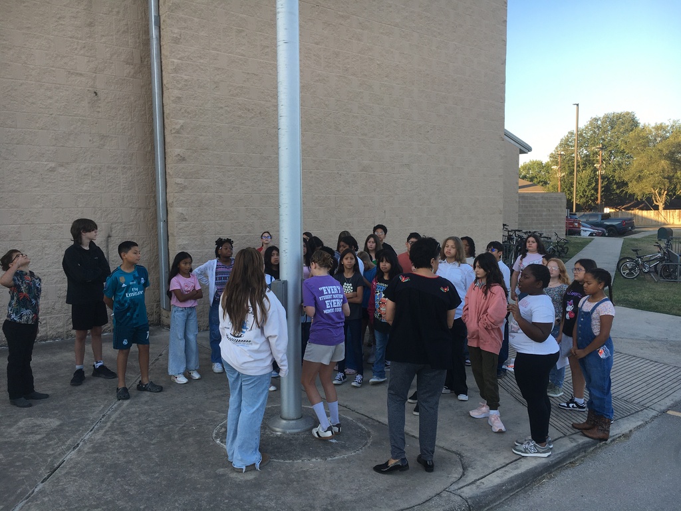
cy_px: 256
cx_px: 340
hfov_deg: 61.7
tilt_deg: -4.1
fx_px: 571
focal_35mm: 29
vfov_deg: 48.2
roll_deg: +0.4
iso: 25
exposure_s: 1/249
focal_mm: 4.15
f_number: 2.2
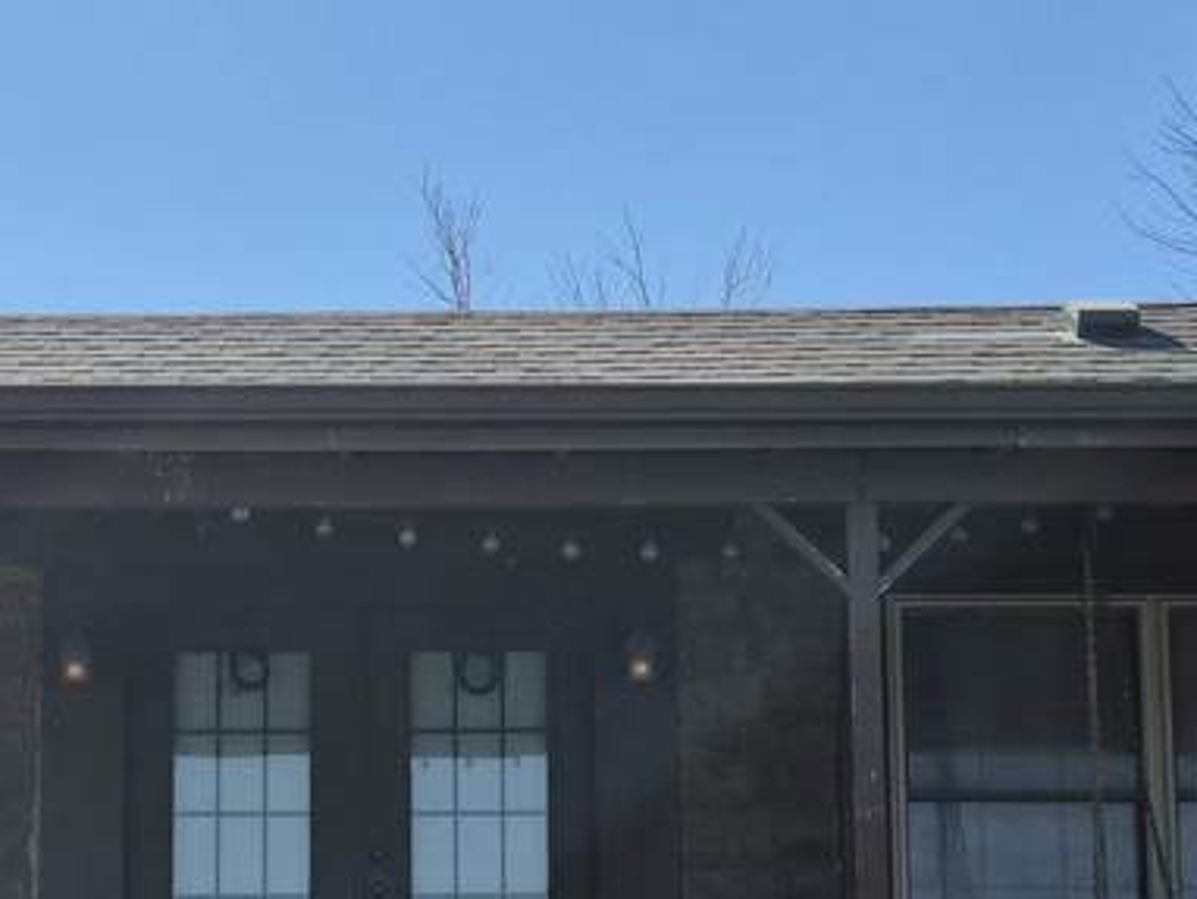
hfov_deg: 25.2
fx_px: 2664
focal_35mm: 77
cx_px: 395
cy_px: 702
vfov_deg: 19.0
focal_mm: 5.4
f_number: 1.8
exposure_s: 1/1916
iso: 25
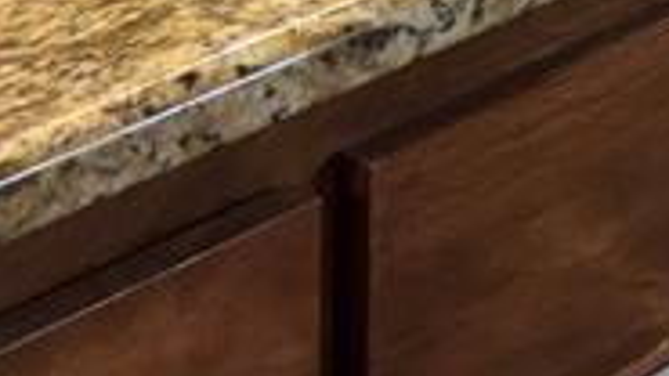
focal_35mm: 157
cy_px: -687
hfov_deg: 12.5
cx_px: 1208
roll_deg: -2.8
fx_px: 2785
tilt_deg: -10.3
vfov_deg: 7.0
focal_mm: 5.96
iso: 320
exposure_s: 1/60
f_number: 1.6
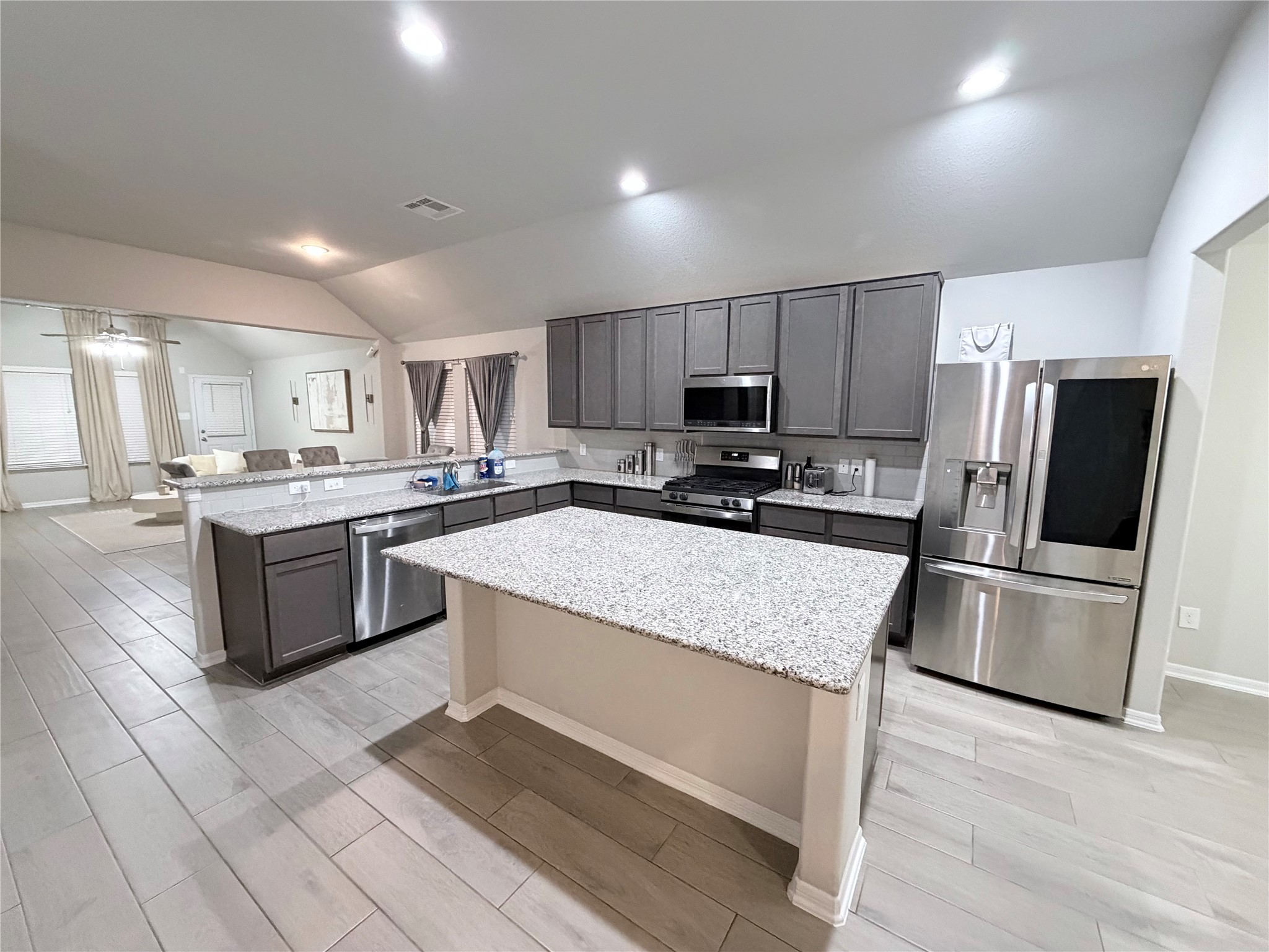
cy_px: 476
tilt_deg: -7.6
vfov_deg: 85.7
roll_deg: +0.1
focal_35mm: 14
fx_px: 513
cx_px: 634
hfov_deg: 102.1
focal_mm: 2.22
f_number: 2.2
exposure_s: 1/60
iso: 640
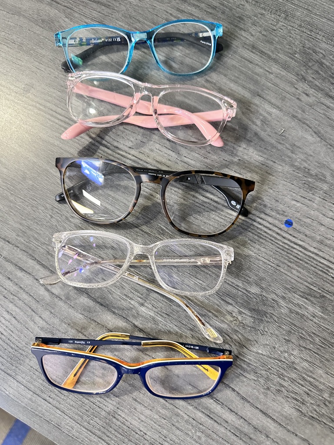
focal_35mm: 24
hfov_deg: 56.8
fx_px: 309
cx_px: 167
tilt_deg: -81.2
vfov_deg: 71.6
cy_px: 222
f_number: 1.78
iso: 640
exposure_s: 1/60
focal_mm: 6.86
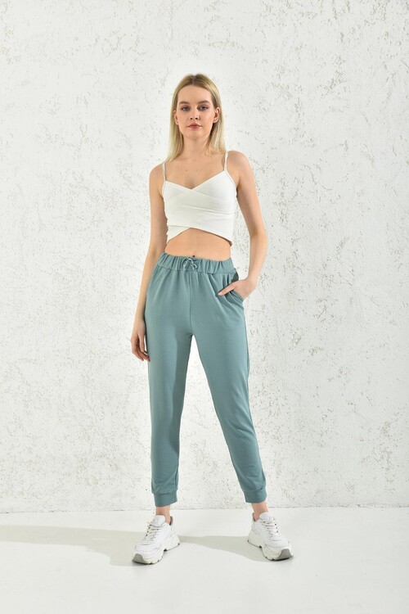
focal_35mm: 42
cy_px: 307
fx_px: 716
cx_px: 204
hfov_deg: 31.9
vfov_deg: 46.4
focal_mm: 42
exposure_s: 1/160
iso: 100
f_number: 7.1
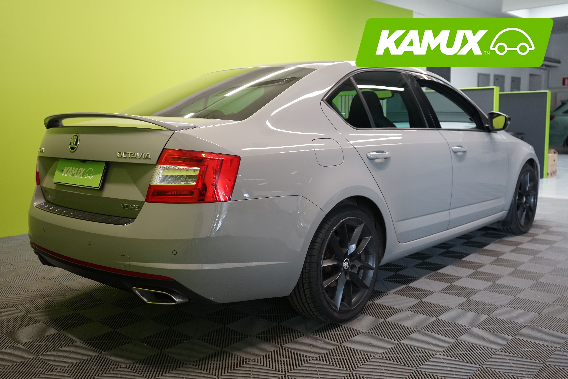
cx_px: 284
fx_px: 536
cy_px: 190
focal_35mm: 34
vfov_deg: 38.9
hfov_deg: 55.8
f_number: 4.5
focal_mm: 34
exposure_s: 1/30
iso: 1000
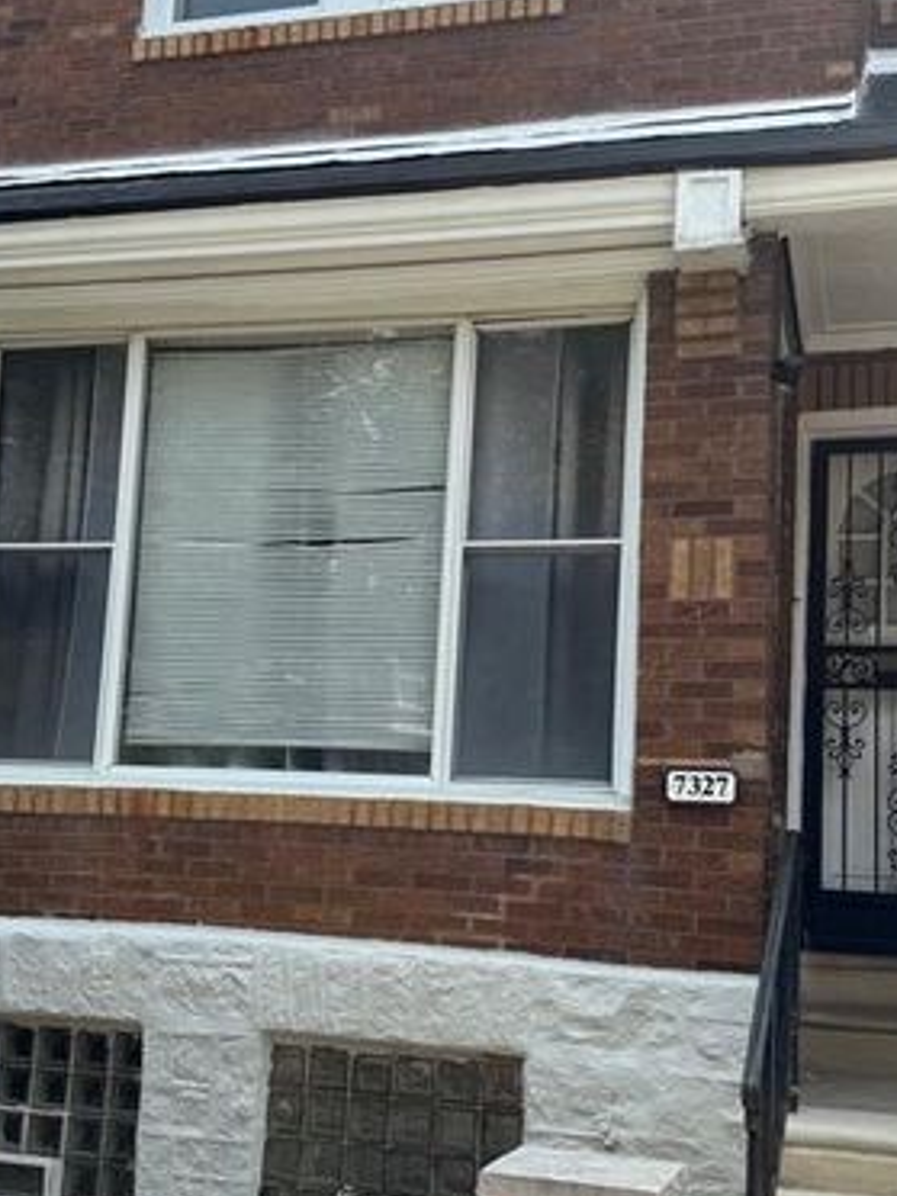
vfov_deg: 43.8
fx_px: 1486
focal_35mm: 43
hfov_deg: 33.6
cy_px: 670
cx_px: 457
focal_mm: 6.76
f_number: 1.78
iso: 80
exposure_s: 1/2710
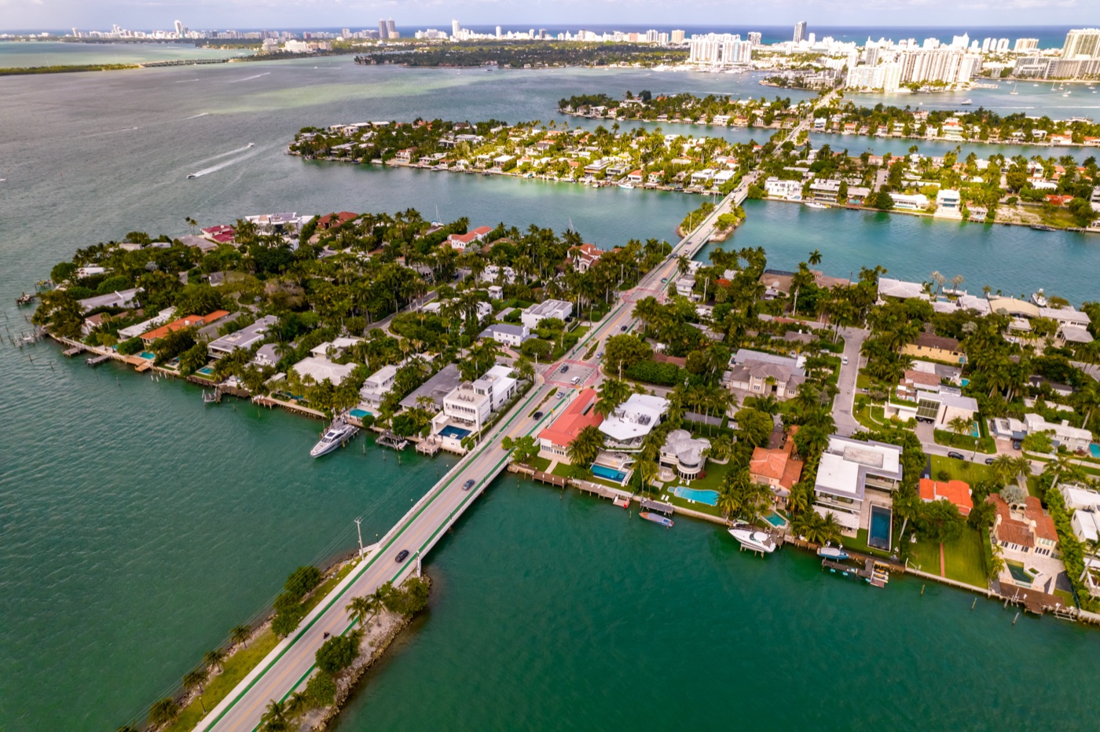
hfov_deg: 78.6
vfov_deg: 57.2
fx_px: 672
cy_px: 366
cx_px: 550
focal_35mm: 22
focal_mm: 8.4
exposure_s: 1/50
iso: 100
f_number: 2.8
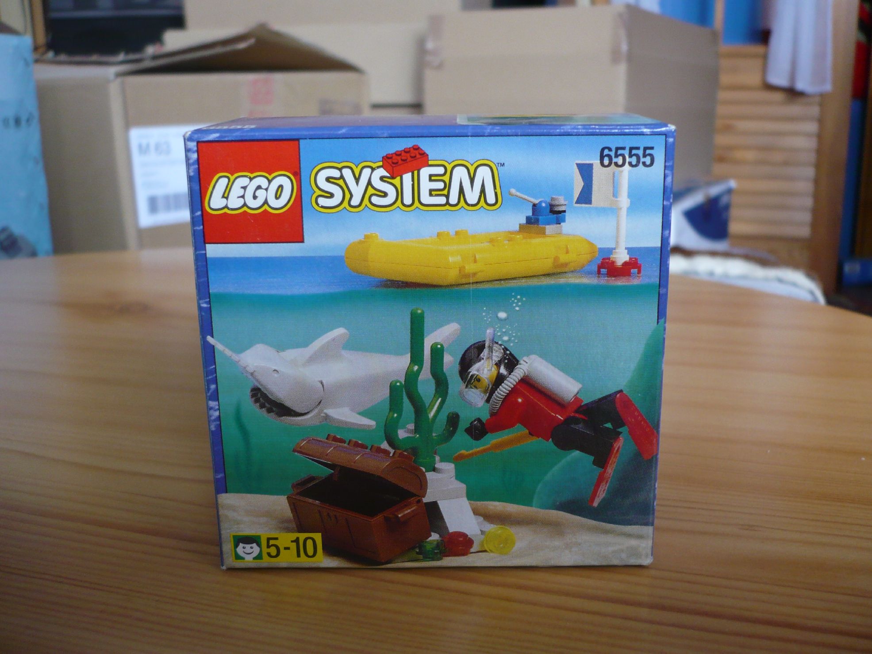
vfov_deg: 40.7
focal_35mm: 35
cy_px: 327
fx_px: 882
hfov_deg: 52.6
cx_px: 436
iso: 160
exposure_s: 1/30
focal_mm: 5.8
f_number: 2.8
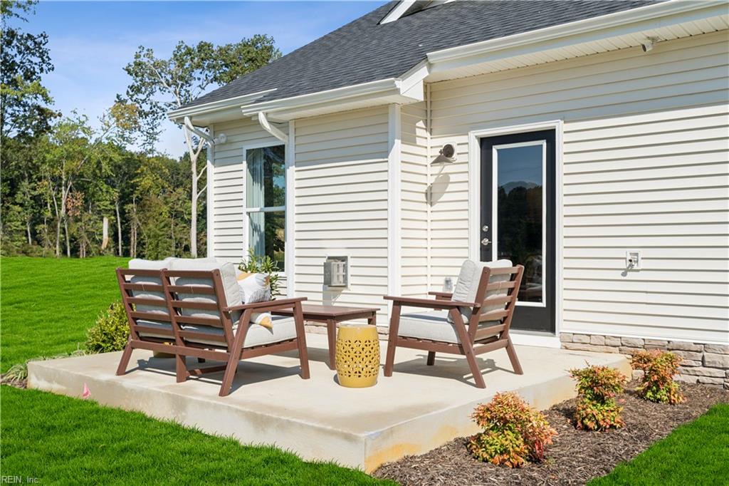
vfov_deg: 37.8
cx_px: 364
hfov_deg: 54.4
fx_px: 708
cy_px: 243
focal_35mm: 35
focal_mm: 35
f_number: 9
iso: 100
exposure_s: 1/200
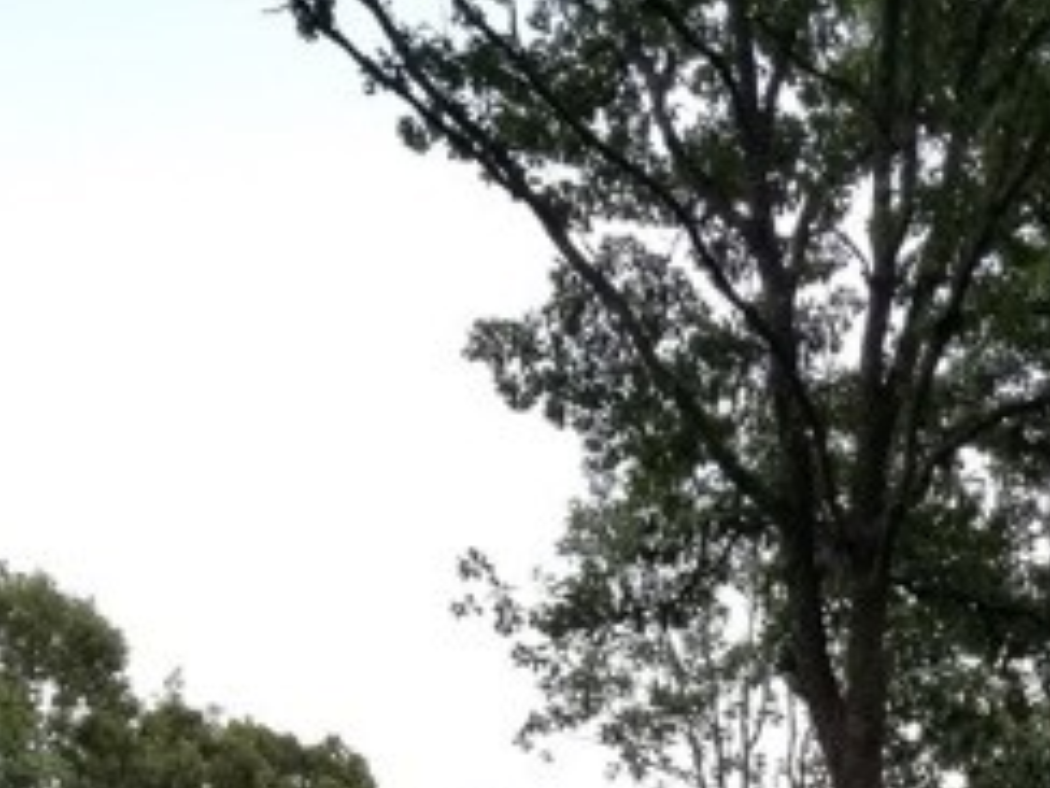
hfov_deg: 23.3
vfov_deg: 14.8
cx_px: 912
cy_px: 1580
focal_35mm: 82
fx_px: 2487
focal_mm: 4.25
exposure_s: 1/178
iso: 50
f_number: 1.7
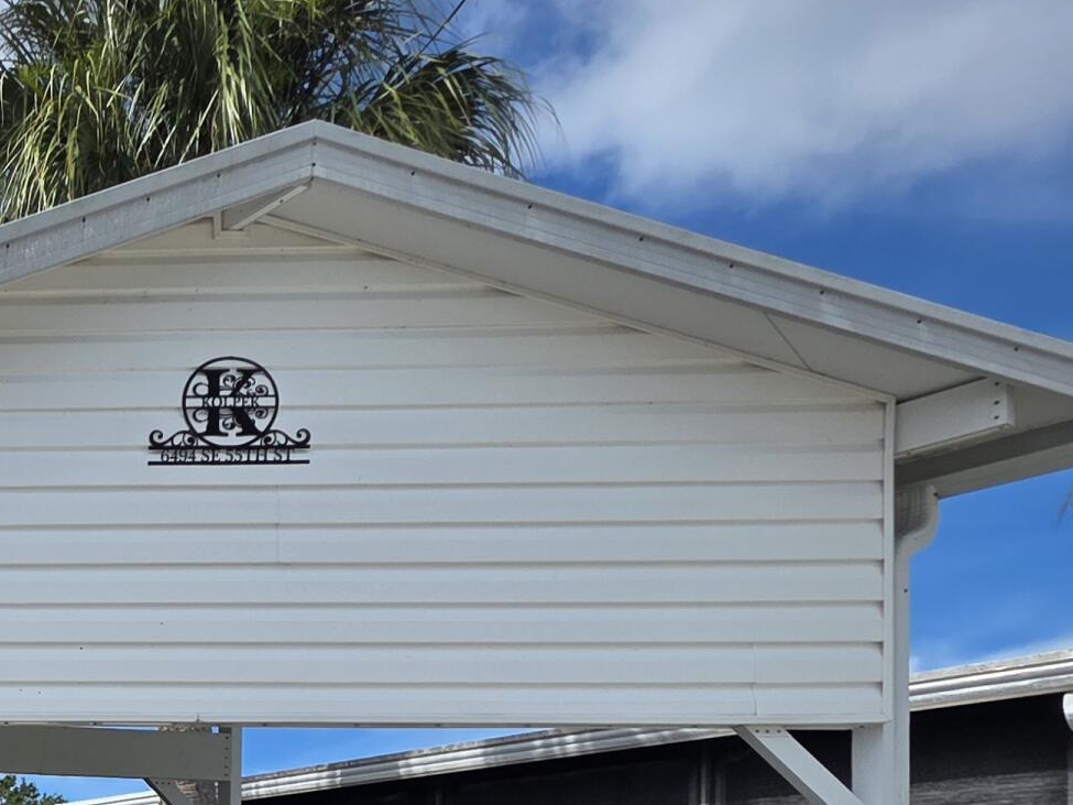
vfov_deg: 30.8
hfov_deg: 33.7
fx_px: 1240
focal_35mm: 40
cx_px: -329
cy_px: 949
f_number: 1.9
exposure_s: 1/3034
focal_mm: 2.2
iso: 40
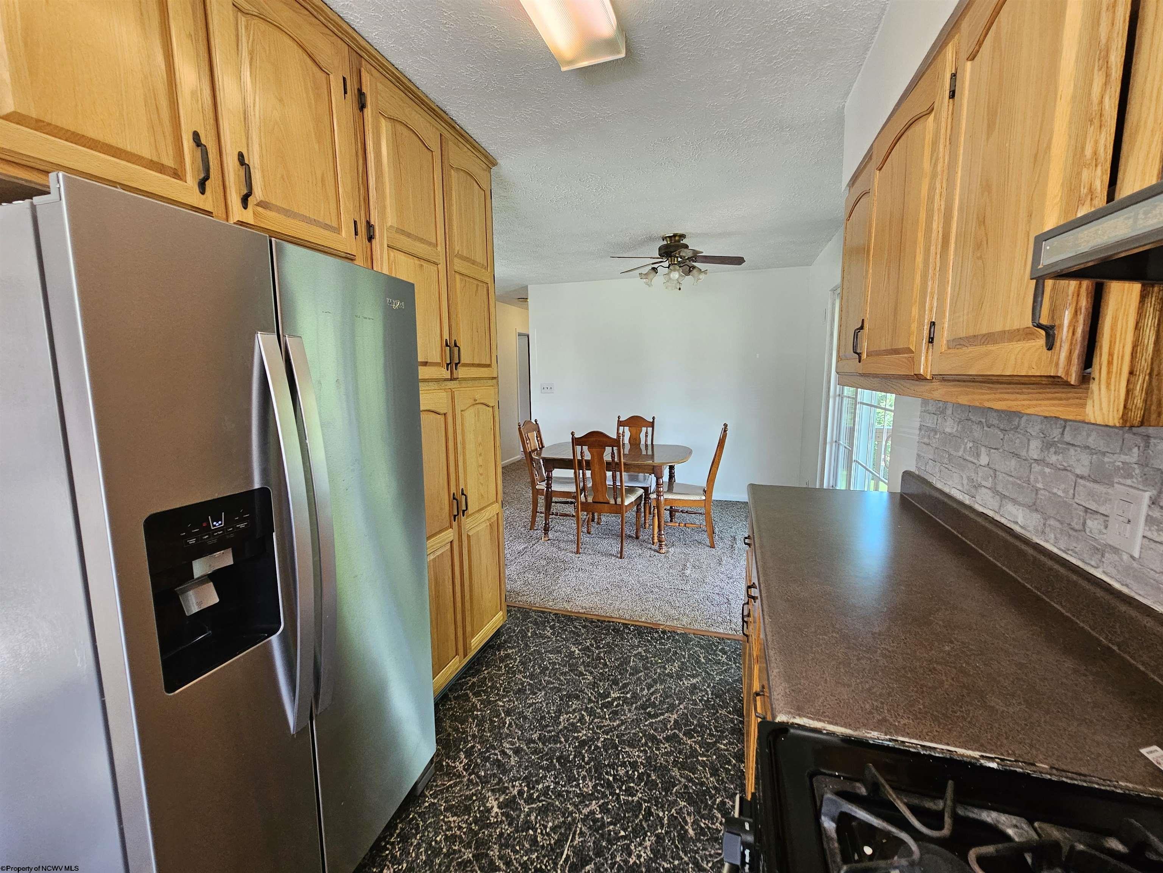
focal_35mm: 13
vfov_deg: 89.9
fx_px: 437
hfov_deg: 106.2
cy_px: 436
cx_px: 582
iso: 250
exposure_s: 1/60
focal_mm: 2.2
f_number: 2.2
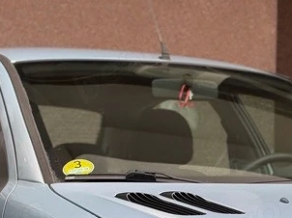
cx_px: 255
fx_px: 1340
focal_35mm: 159
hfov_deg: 12.4
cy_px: 287
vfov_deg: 9.2
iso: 64
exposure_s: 1/217
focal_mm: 6.93
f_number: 1.8
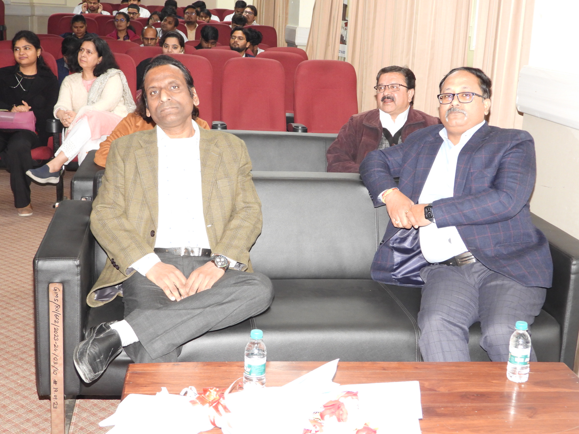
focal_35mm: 50
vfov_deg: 29.1
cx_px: 290
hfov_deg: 38.2
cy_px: 217
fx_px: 836
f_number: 3.2
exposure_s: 1/30
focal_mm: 9
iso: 360
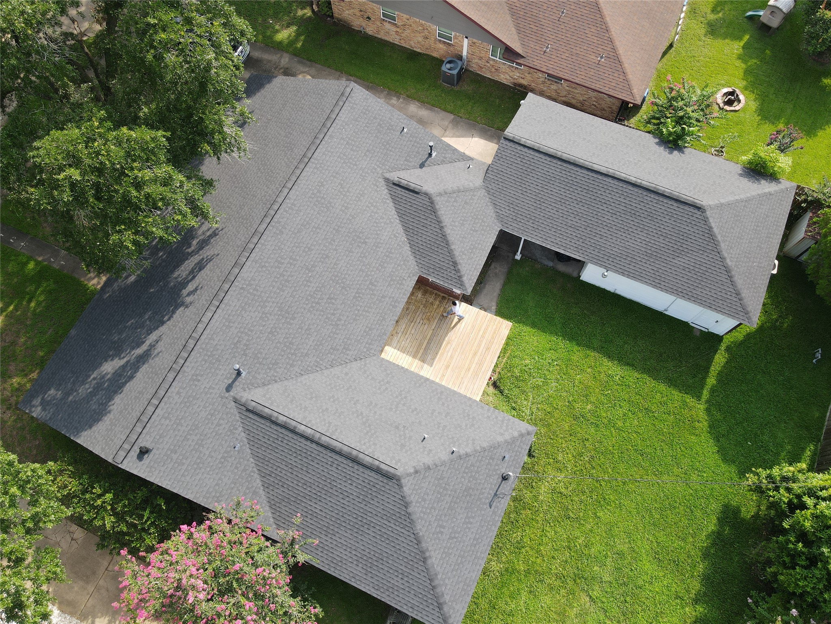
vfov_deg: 56.8
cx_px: 416
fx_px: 576
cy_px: 312
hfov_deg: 71.6
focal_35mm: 24
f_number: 2.8
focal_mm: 4.5
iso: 100
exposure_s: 1/160
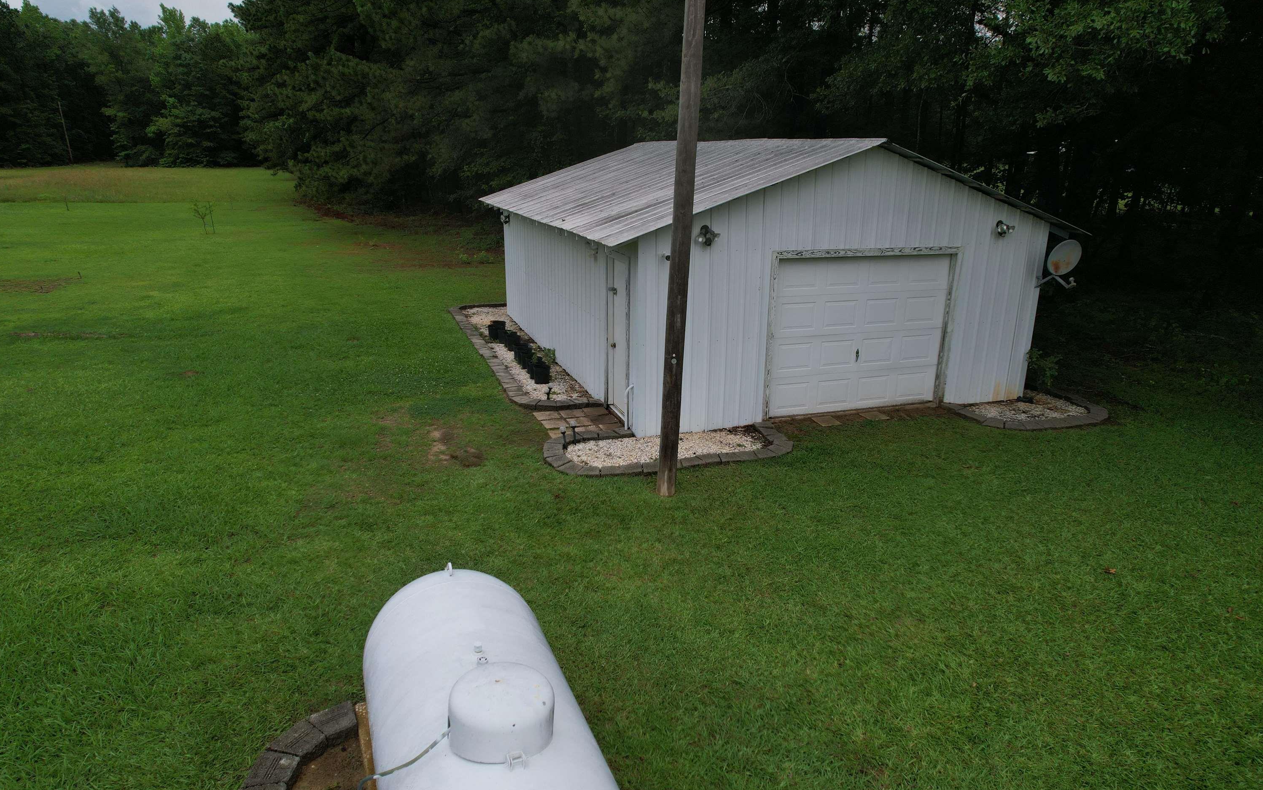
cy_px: 421
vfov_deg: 53.0
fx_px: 792
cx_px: 631
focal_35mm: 23
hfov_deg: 77.2
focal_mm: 8.38
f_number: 2.8
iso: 100
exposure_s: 1/2000
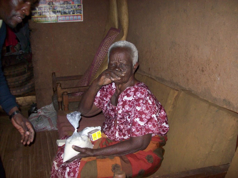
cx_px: 119
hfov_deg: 51.4
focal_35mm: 36
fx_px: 247
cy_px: 89
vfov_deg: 39.6
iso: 200
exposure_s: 1/64
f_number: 2.7
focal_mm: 6
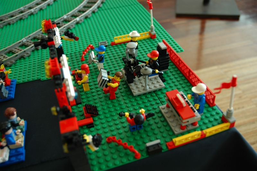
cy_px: 86
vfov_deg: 36.8
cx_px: 128
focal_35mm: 36
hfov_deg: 53.2
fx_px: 257
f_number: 3.8
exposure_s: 1/15
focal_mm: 24
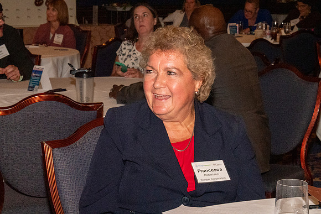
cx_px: 160
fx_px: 803
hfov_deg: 22.6
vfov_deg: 15.2
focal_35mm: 90
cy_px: 107
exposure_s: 1/125
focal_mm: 60
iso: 6400
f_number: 14
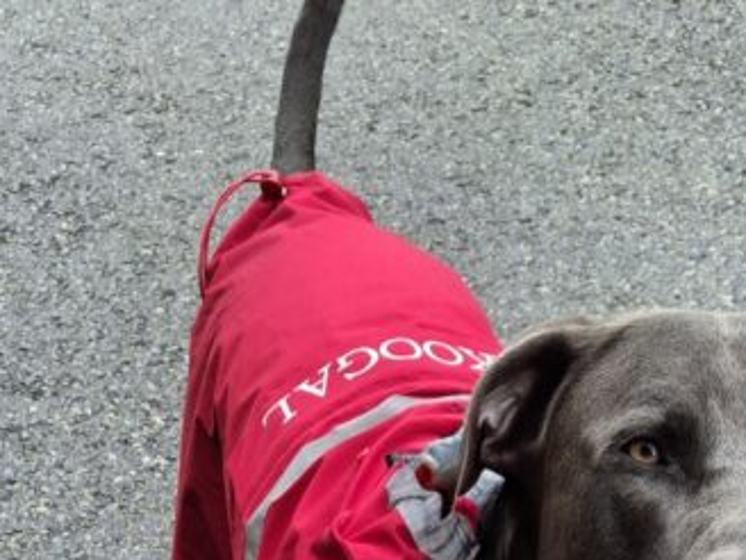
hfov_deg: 24.7
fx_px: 1681
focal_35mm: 78
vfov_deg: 15.3
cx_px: 560
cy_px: 1111
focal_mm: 4.69
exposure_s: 1/120
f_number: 1.8
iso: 25
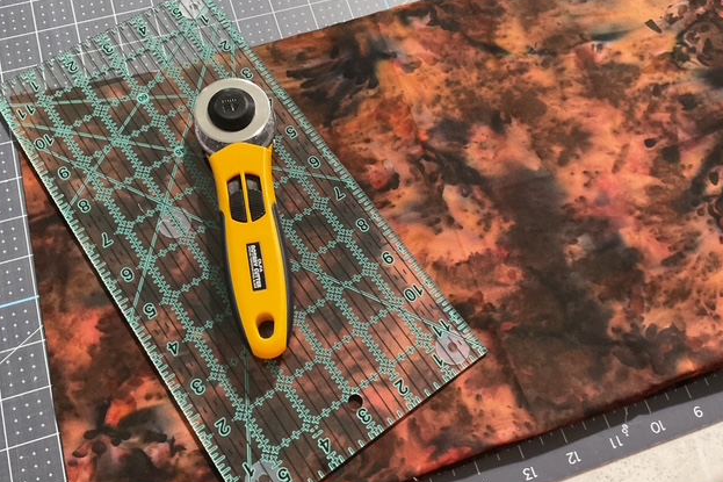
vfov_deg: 42.3
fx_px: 622
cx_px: 361
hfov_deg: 60.3
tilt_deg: -69.1
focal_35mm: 31
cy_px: 235
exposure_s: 1/30
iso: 320
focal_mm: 3
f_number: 1.8
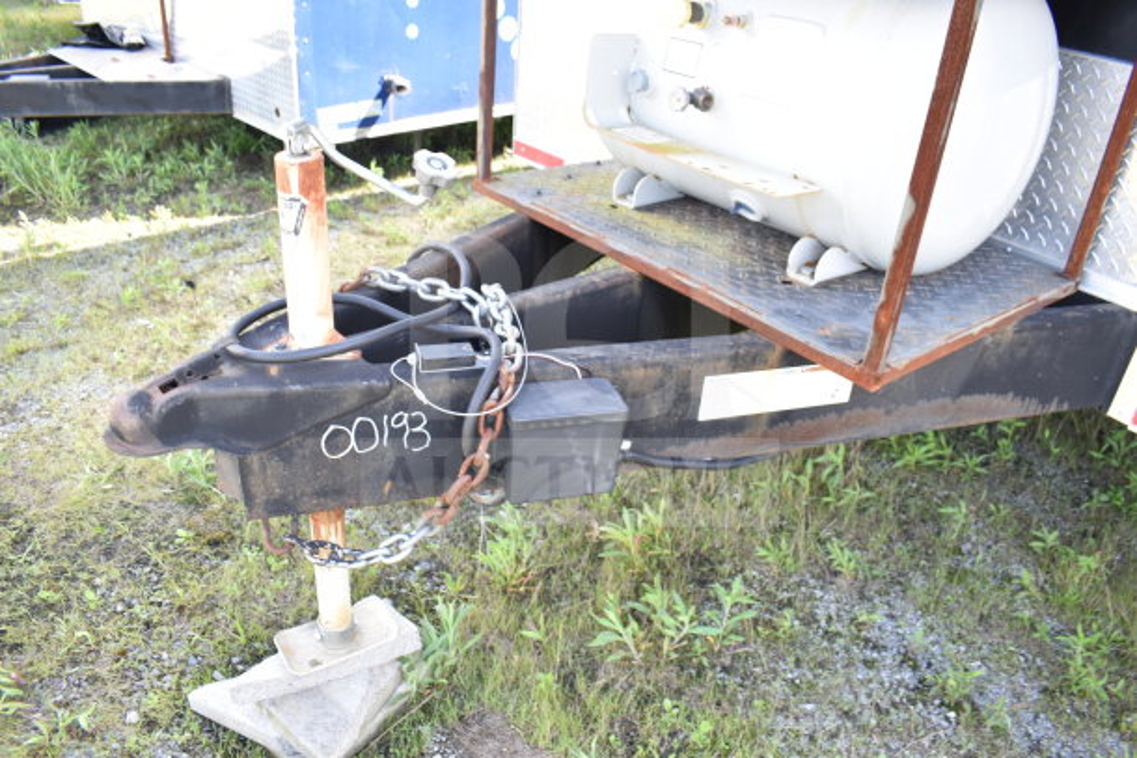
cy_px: 379
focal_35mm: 27
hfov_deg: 67.4
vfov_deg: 48.0
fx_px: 853
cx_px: 568
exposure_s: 1/80
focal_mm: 18
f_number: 4.5
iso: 200
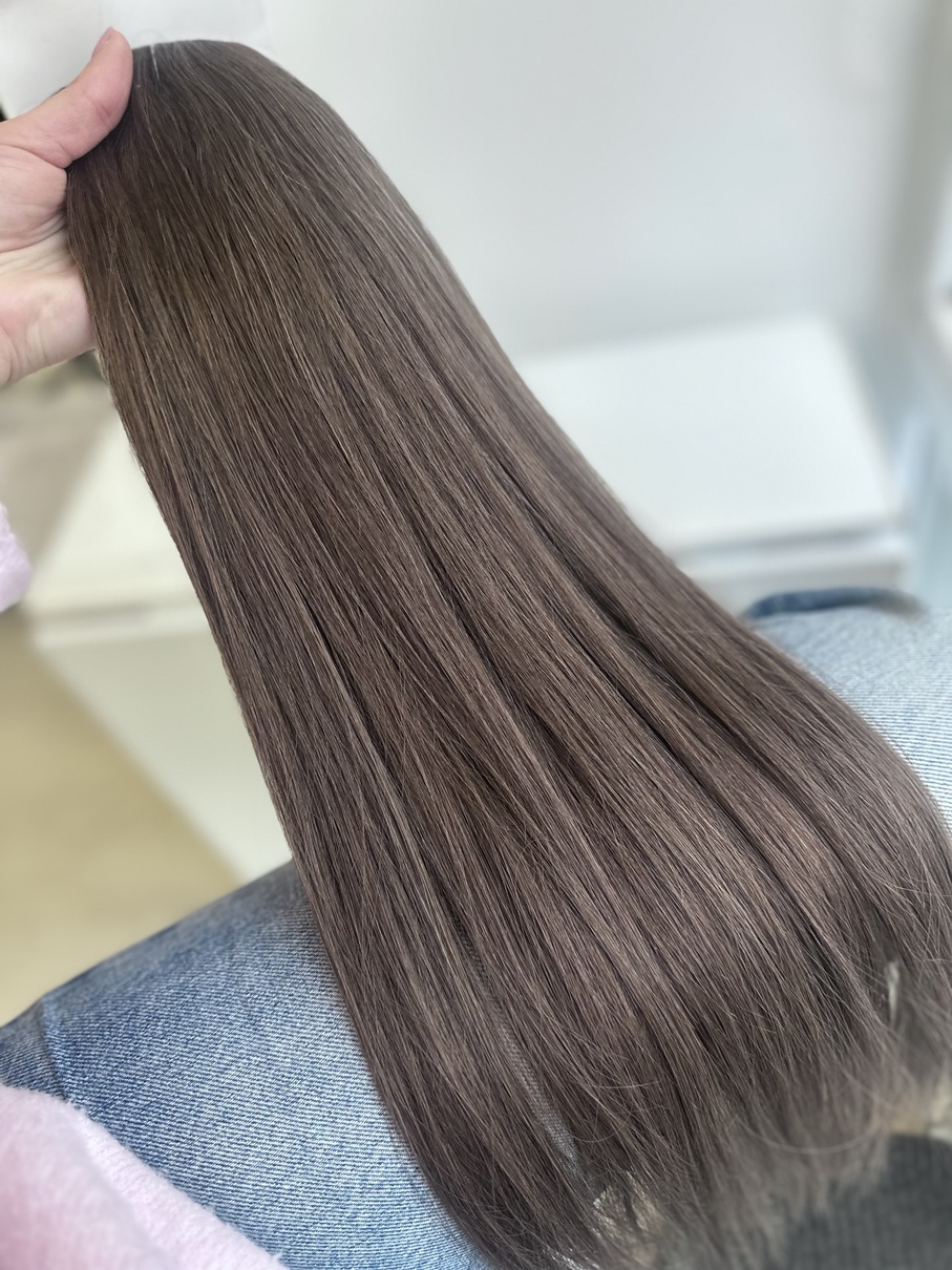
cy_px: 635
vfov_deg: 71.6
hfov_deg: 56.8
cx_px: 476
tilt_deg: -48.5
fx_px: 880
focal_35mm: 24
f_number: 1.78
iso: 100
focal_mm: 6.86
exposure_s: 1/100
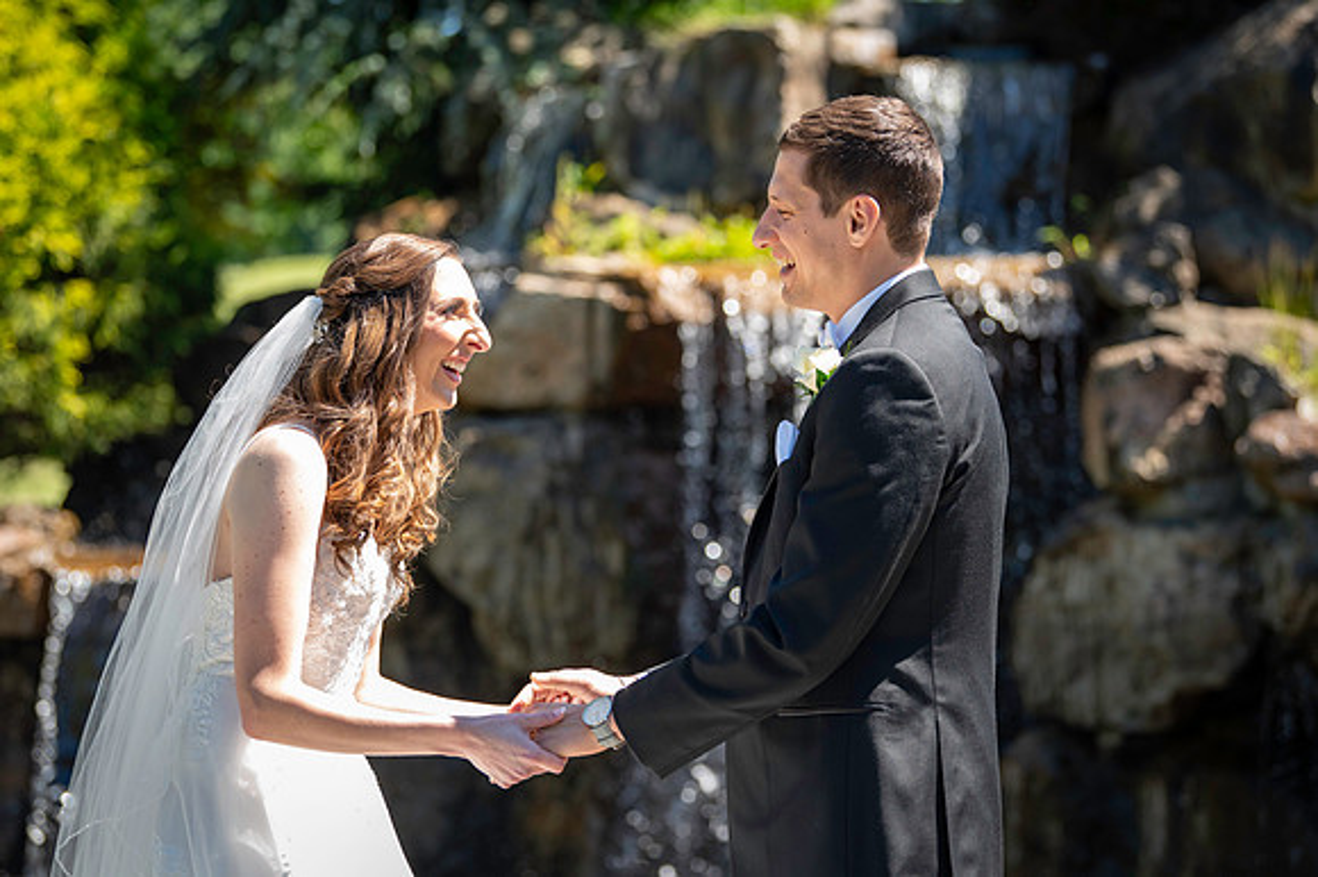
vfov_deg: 13.4
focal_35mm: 102
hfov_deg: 20.0
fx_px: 3732
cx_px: 659
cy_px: 438
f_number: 3.5
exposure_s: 1/2500
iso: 1000
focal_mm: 102
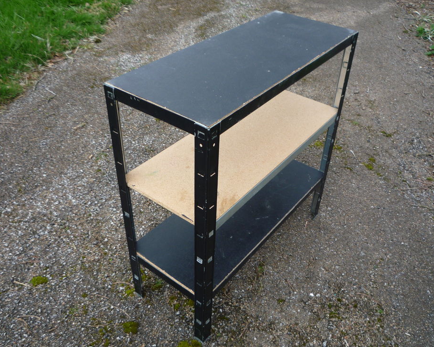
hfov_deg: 55.7
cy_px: 176
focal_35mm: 32
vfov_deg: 45.8
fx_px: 411
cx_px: 224
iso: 100
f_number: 3.3
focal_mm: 5.2
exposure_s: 1/50
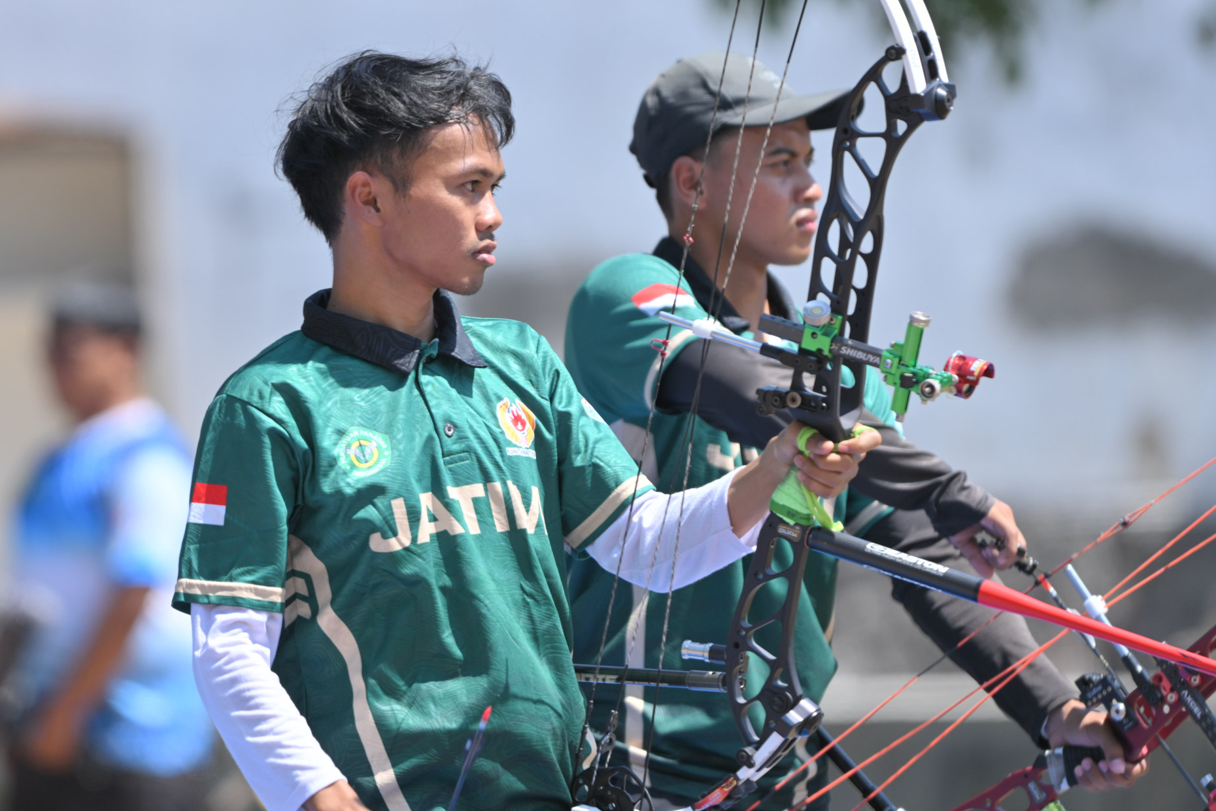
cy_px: 417
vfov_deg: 2.1
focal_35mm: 645
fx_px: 21785
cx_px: 630
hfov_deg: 3.2
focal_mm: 600
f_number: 6.3
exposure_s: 1/320
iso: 125
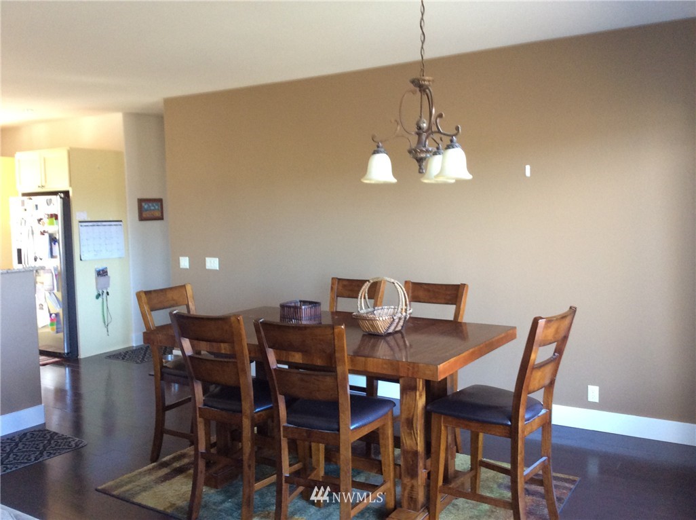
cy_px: 260
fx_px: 642
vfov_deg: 44.0
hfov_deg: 56.9
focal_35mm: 32
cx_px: 348
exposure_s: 1/24
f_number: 2.4
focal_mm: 3.3
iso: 125
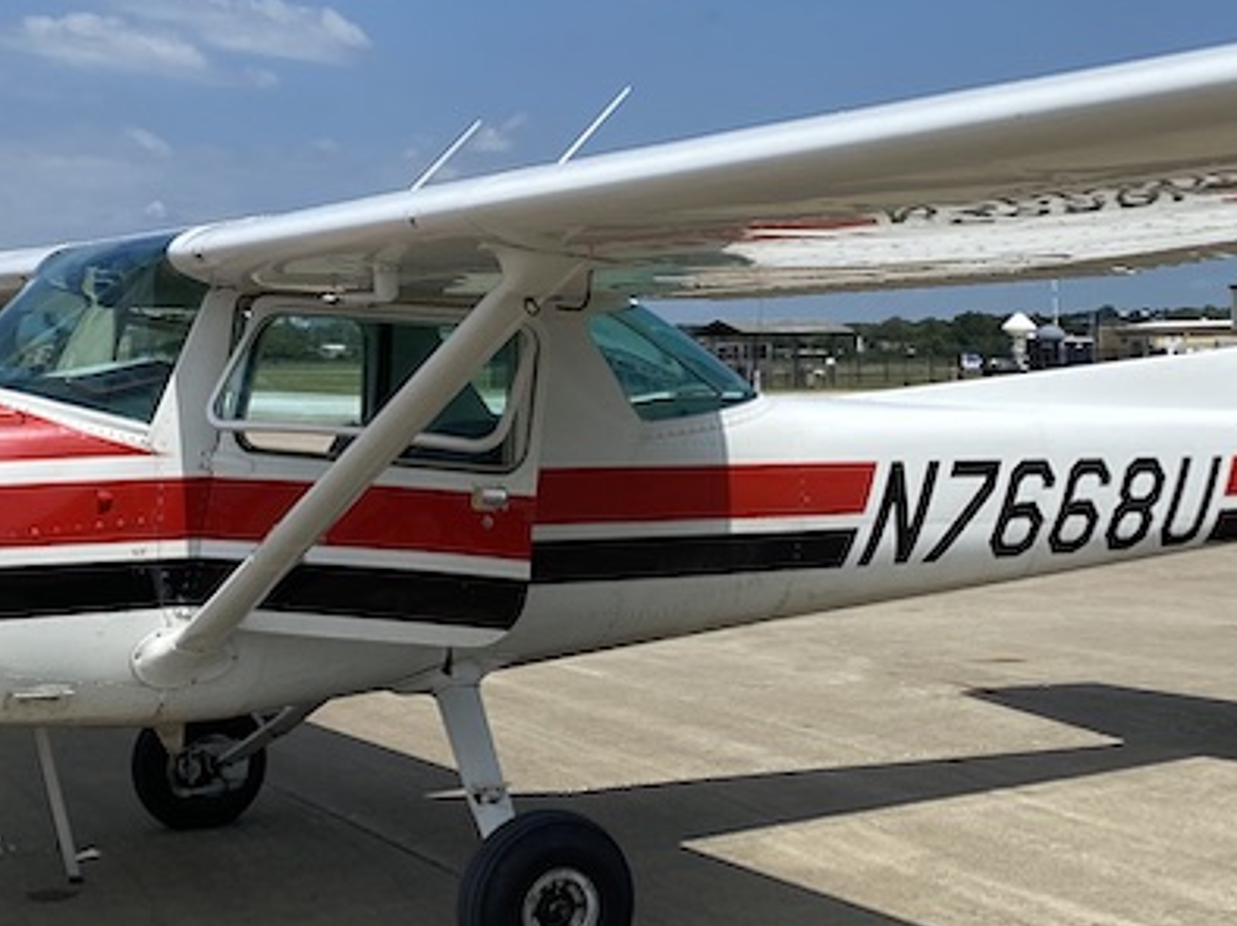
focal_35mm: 66
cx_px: 565
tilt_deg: +2.3
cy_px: 301
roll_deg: +1.1
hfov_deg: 29.4
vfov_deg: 22.1
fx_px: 2357
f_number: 1.8
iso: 32
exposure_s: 1/5236
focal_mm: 4.25
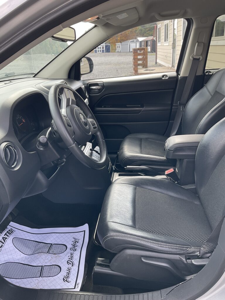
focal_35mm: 29
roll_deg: +2.5
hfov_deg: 48.2
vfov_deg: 61.7
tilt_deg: -22.1
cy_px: 150
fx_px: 251
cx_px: 112
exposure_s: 1/120
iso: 25
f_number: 1.8
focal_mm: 3
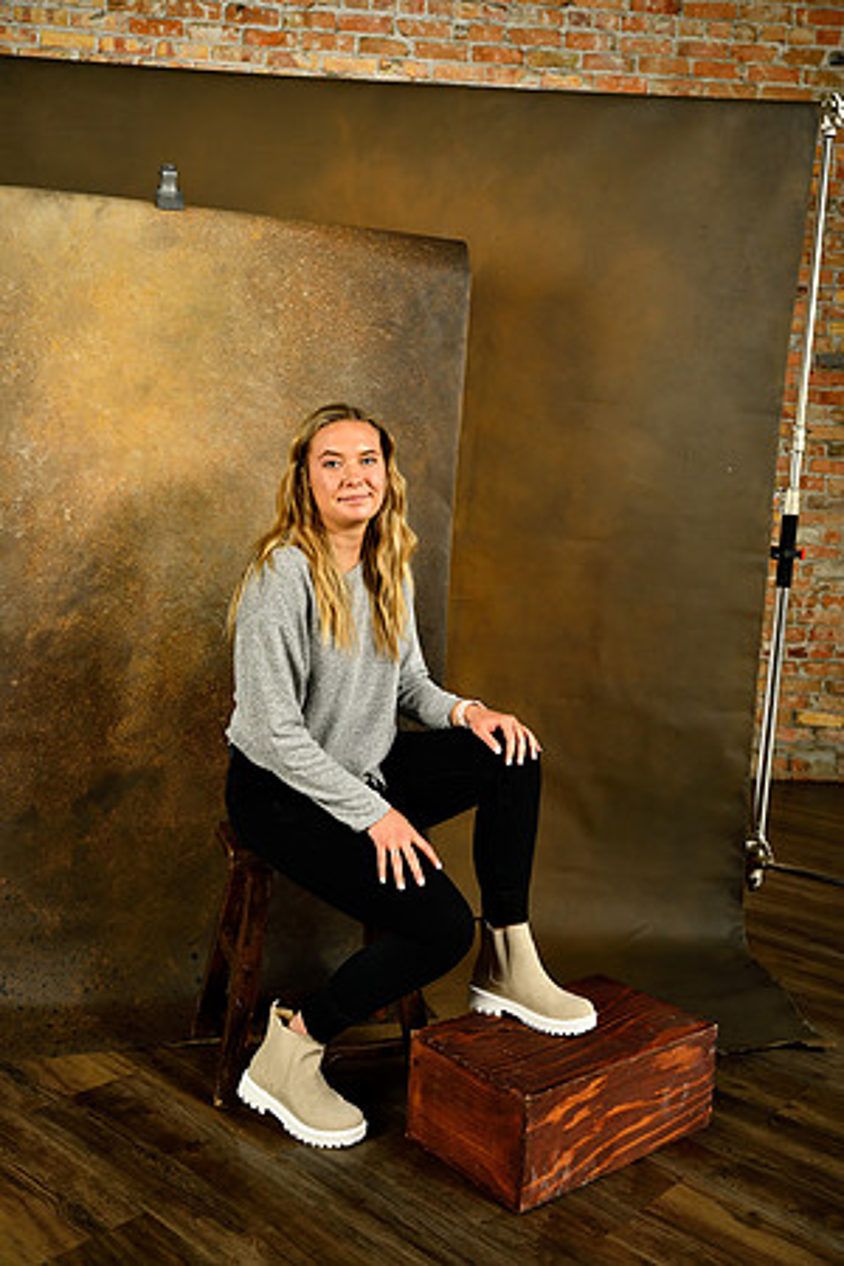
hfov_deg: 37.9
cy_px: 633
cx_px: 422
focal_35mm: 35
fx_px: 1231
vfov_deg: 54.4
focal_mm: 35
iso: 400
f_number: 4.5
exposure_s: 1/250
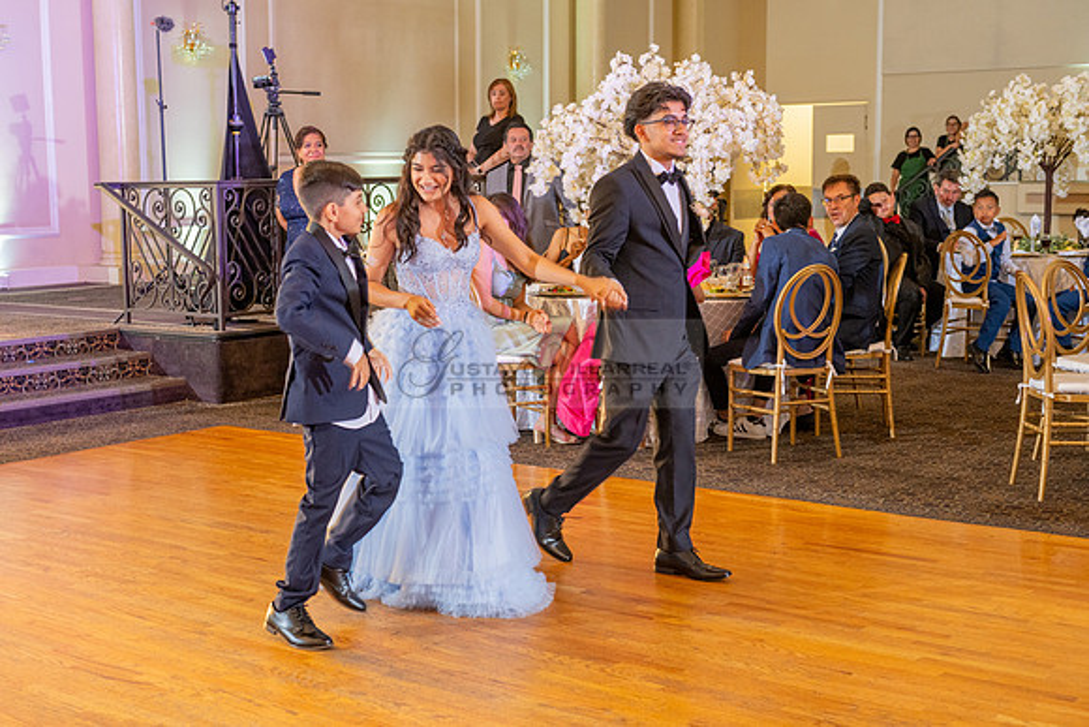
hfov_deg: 37.4
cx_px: 447
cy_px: 400
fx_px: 1605
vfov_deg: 25.5
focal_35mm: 53
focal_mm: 45
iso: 800
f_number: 4
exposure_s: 1/80
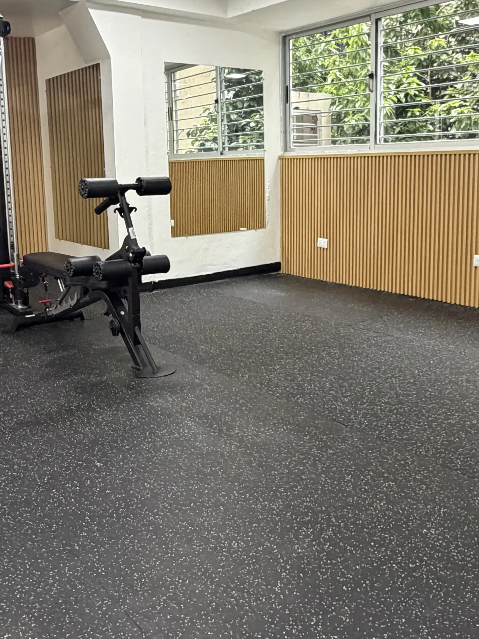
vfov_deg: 52.3
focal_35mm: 35
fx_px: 646
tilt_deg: -7.2
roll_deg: +1.7
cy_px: 256
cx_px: 259
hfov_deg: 40.7
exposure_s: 1/60
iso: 400
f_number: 2.2
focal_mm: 2.22
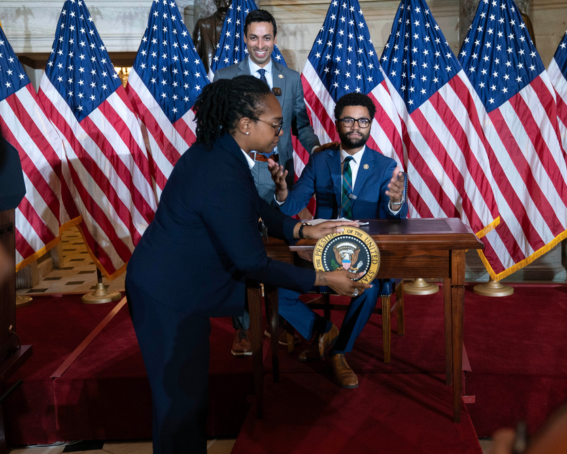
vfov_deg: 39.2
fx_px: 638
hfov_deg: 47.8
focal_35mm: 38
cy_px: 225
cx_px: 323
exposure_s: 1/320
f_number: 3.5
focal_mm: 33
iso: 2500
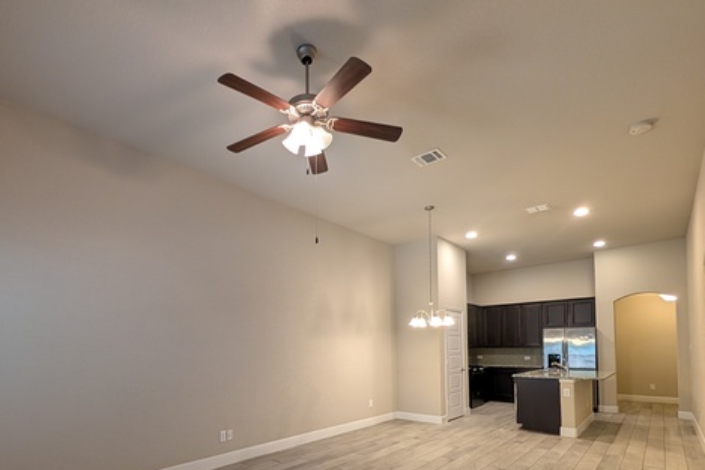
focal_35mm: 17
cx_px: 305
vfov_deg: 66.7
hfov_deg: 92.7
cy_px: 344
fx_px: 333
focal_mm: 2.02
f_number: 1.7
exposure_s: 1/40
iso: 141
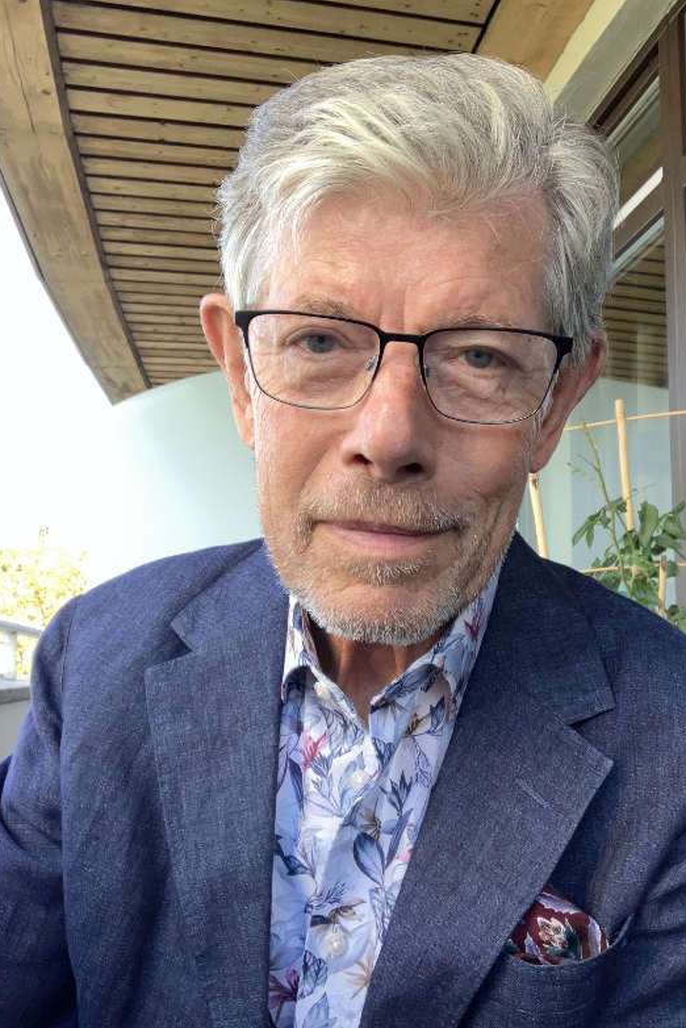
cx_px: 369
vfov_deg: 55.8
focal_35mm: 34
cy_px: 524
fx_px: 971
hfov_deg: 38.9
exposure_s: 1/121
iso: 40
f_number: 2.2
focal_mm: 2.9
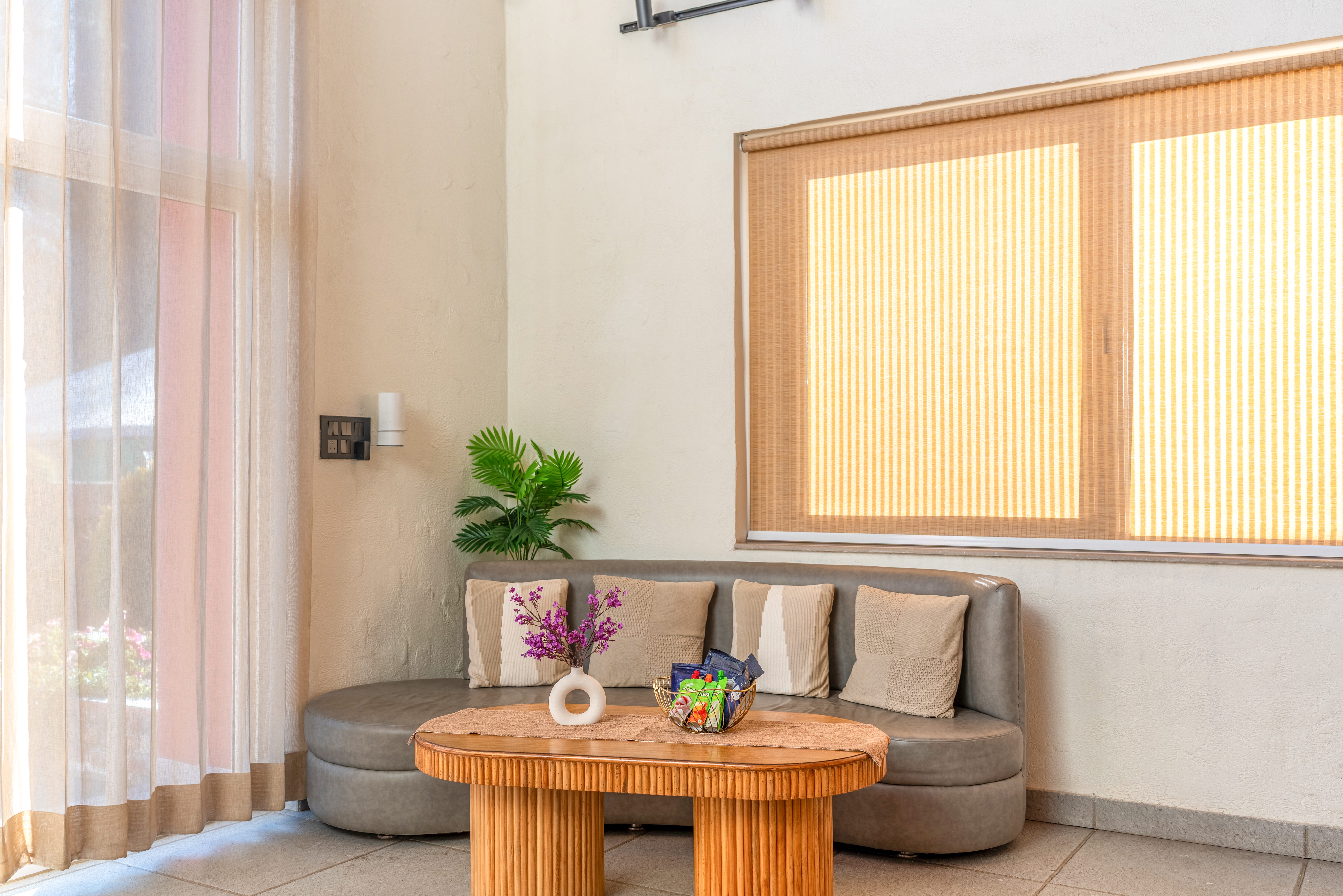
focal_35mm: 35
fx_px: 1306
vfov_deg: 37.9
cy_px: 448
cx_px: 672
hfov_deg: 54.4
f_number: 3.5
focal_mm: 35
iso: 125
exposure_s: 1/2500
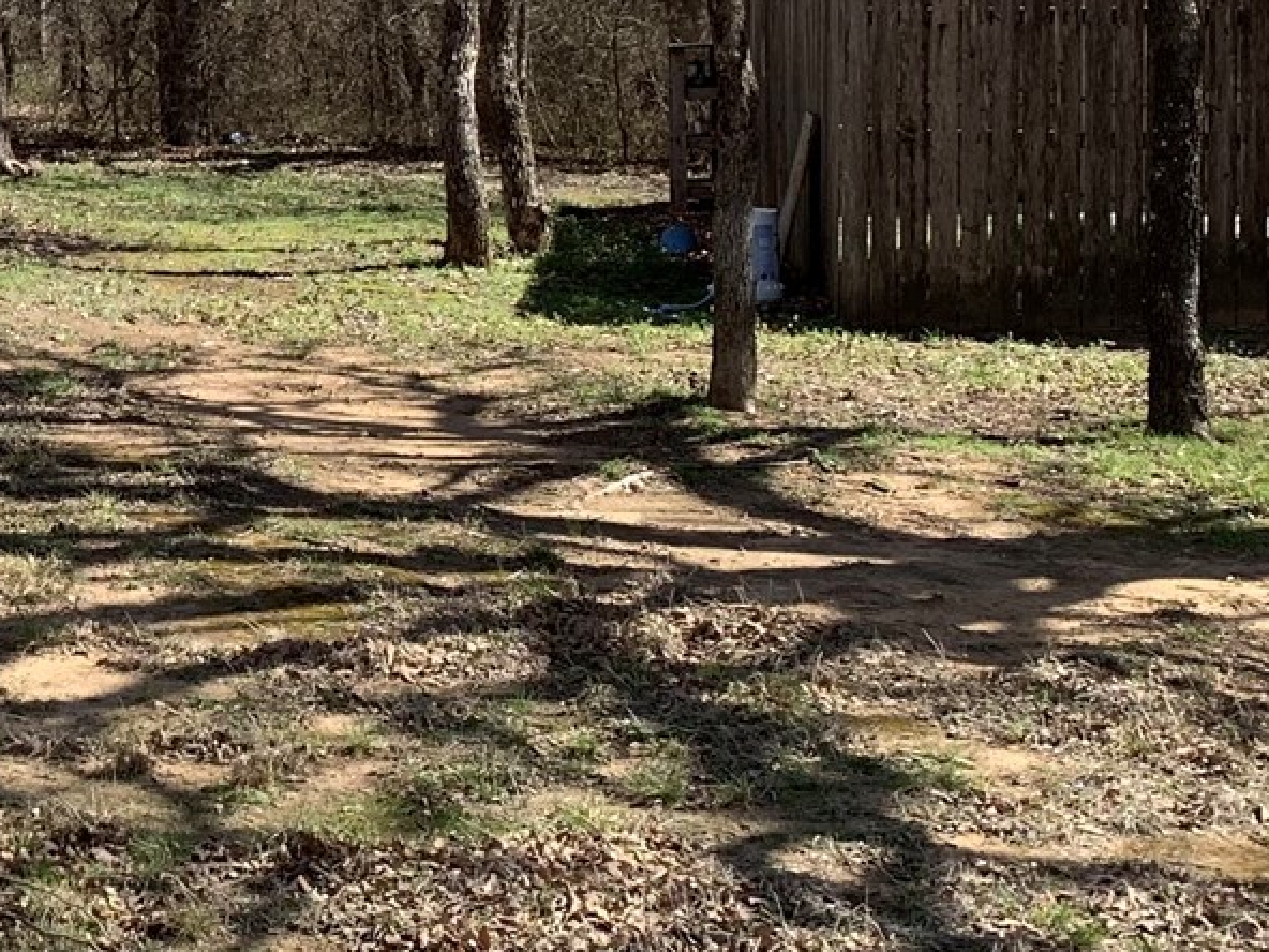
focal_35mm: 90
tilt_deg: -4.1
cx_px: -364
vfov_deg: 16.2
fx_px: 3299
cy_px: 94
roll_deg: -0.1
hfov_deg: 20.0
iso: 25
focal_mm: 4.25
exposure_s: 1/1076
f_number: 1.8
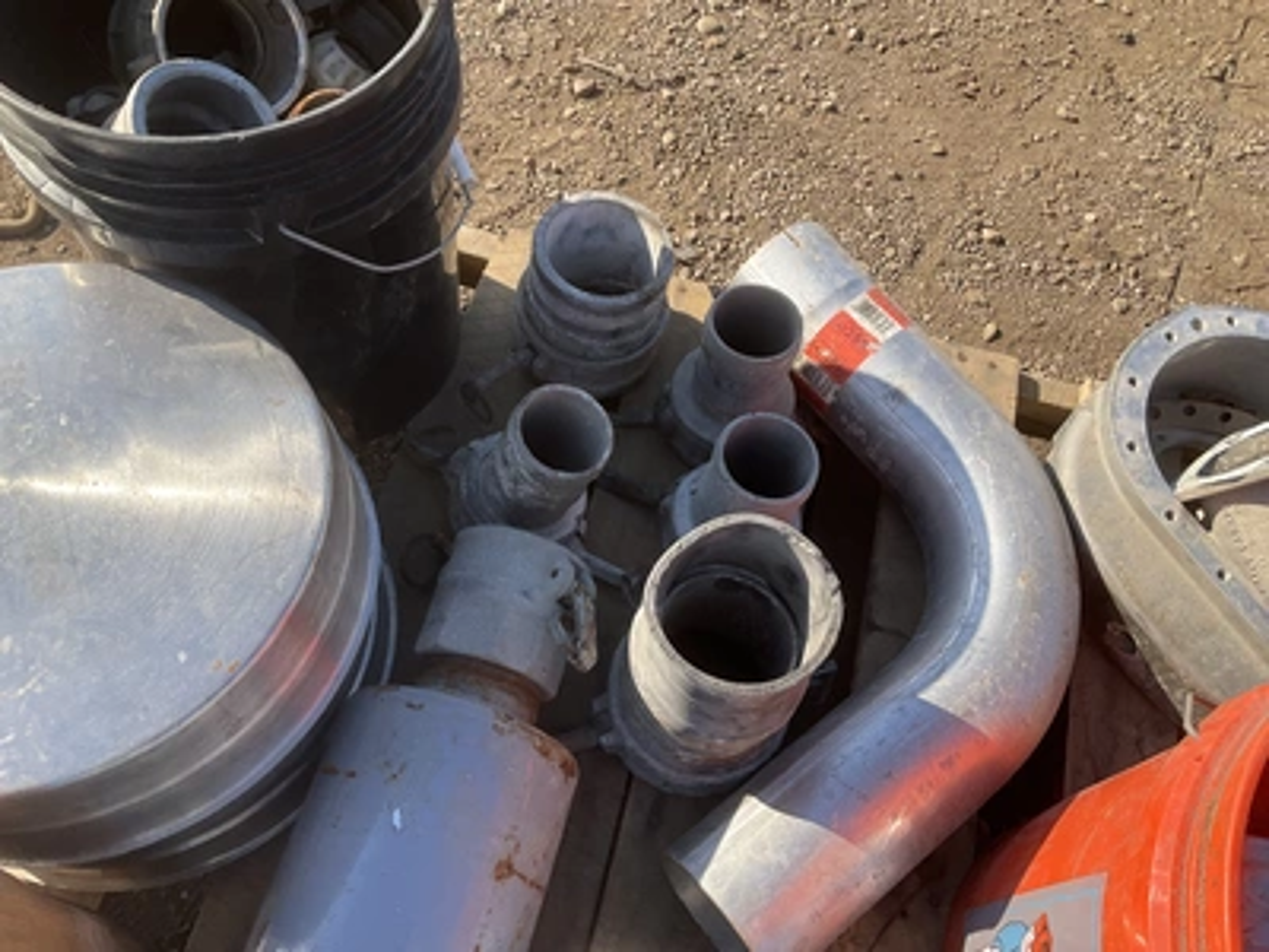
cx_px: 634
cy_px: 476
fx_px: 1063
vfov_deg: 48.2
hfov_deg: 61.7
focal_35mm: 29
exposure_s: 1/869
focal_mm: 3
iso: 25
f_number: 1.8
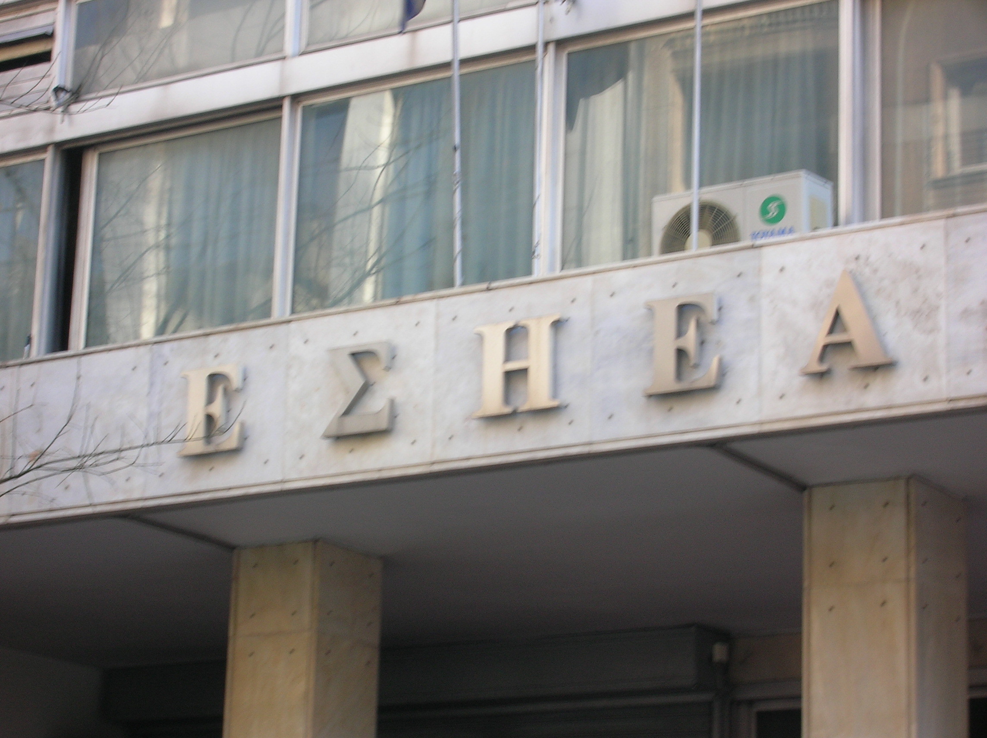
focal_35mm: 102
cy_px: 369
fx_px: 2906
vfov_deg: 14.5
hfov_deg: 19.3
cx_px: 494
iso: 50
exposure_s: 1/15.8
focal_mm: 17.1
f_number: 8.2
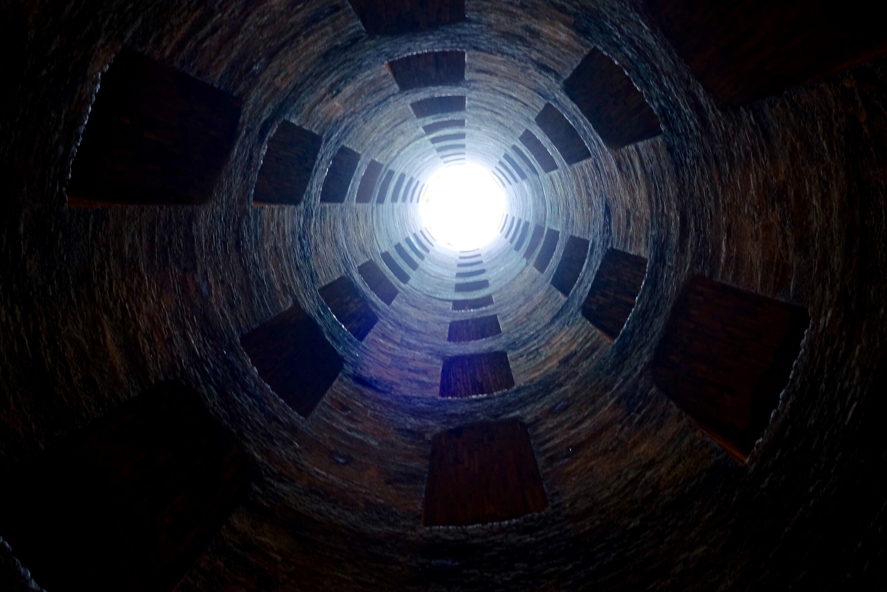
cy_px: 296
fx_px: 764
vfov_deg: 42.3
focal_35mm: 31
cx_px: 444
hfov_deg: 60.3
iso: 1600
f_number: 4
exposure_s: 1/10
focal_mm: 20.9
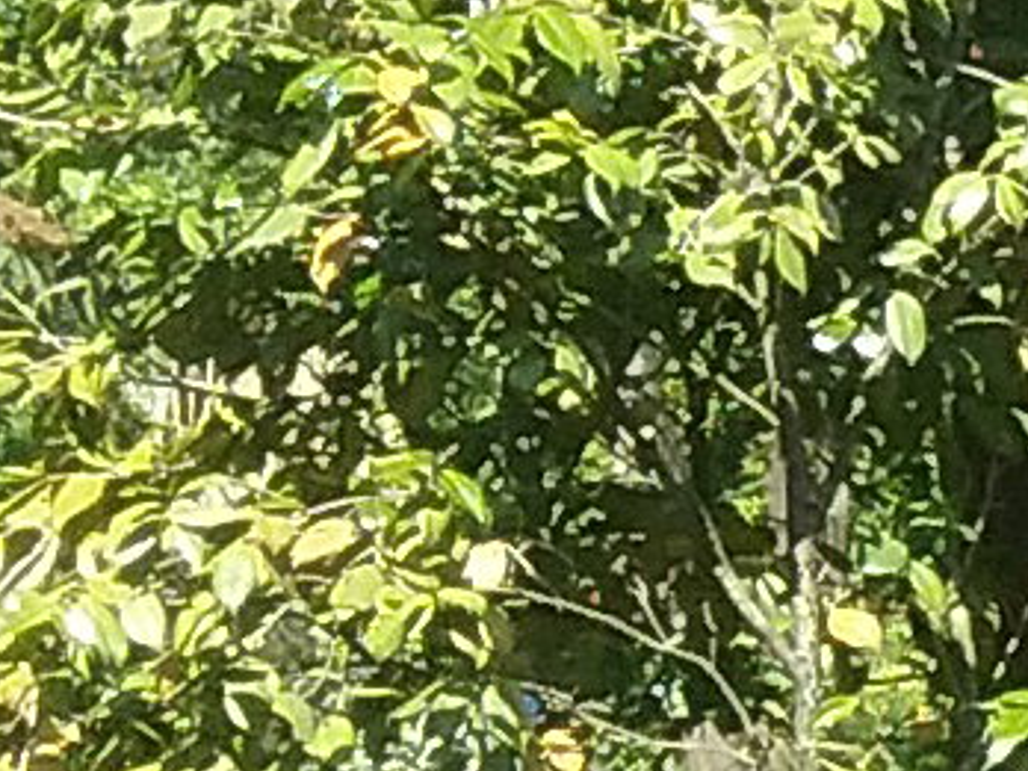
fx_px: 6860
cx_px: 3651
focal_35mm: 231
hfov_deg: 7.1
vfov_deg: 6.4
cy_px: 620
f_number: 2.2
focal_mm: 3.3
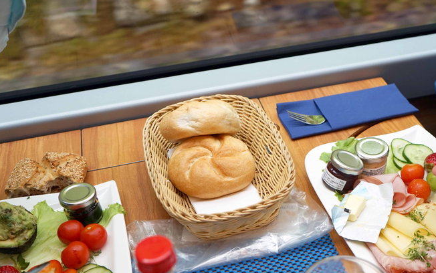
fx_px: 571
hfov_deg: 41.5
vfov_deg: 26.6
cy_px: 202
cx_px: 272
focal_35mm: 48
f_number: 4
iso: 250
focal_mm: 30
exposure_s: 1/160
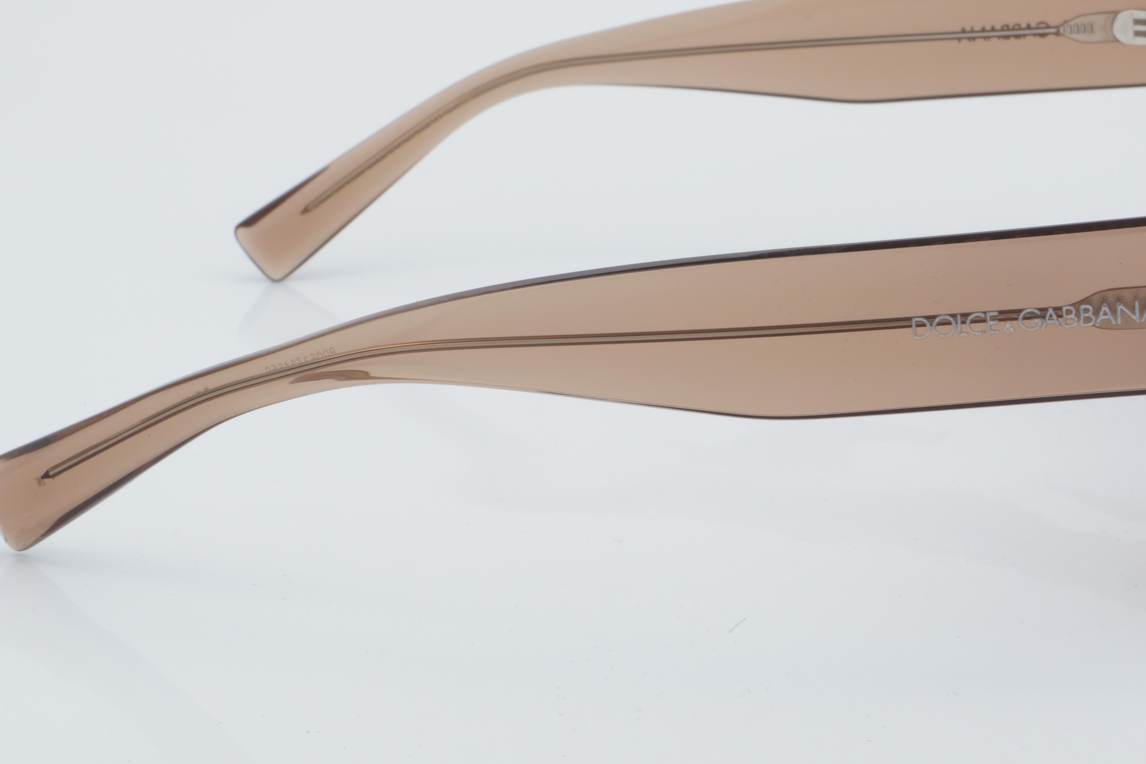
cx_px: 680
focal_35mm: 97
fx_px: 3088
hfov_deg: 21.0
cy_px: 310
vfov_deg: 14.1
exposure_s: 1/4
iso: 100
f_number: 32
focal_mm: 50
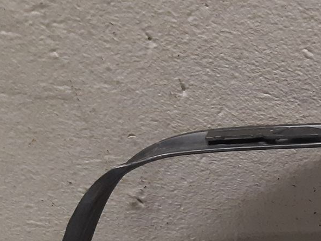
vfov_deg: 16.3
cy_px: 200
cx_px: 474
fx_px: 835
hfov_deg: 19.2
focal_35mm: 90
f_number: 1.7
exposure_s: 1/50
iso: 200
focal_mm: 3.93
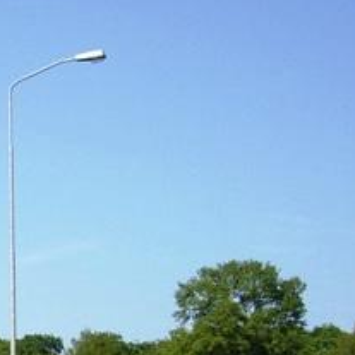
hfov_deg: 15.8
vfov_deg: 16.2
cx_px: -115
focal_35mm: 104
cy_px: 396
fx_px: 1207
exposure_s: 1/1000
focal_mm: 7.9
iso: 64
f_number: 2.8
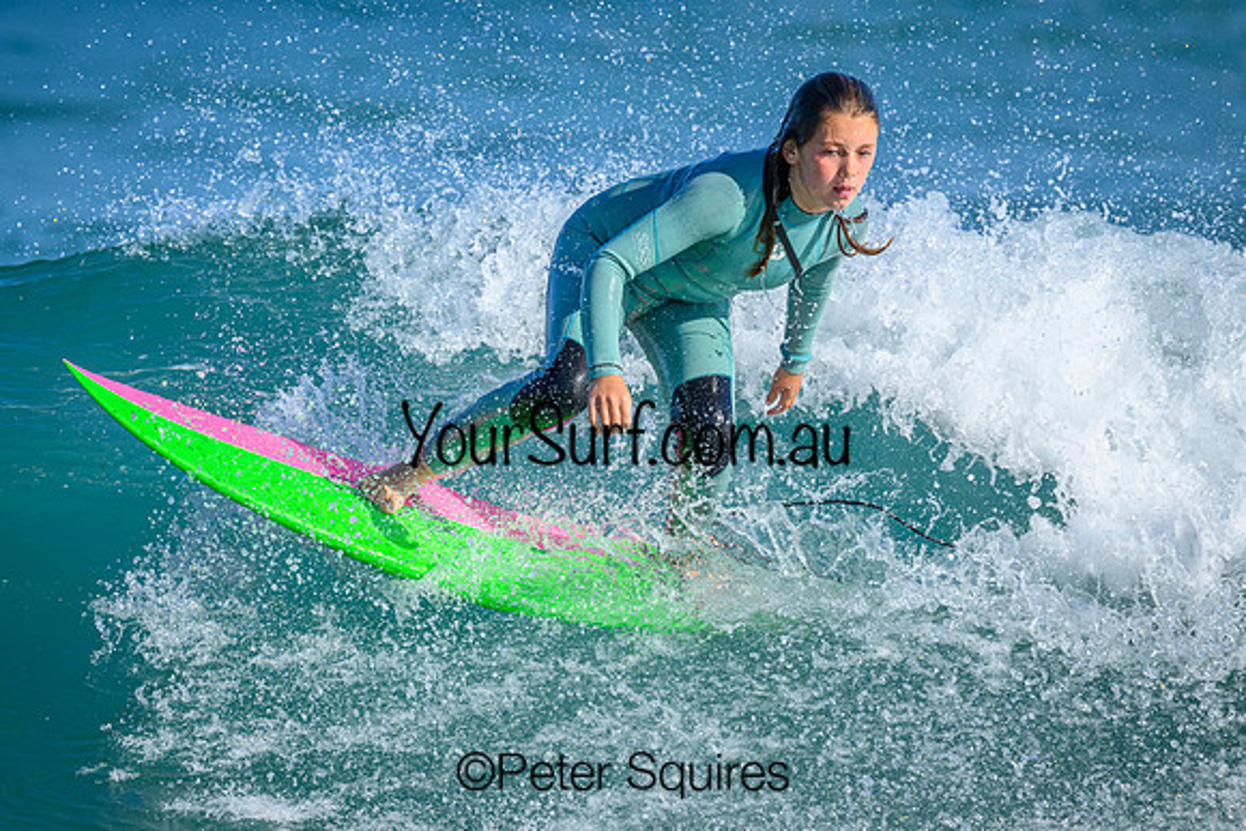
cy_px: 420
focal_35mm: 809
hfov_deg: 2.5
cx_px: 630
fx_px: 28005
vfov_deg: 1.7
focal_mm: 800
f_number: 6.3
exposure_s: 1/2000
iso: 280
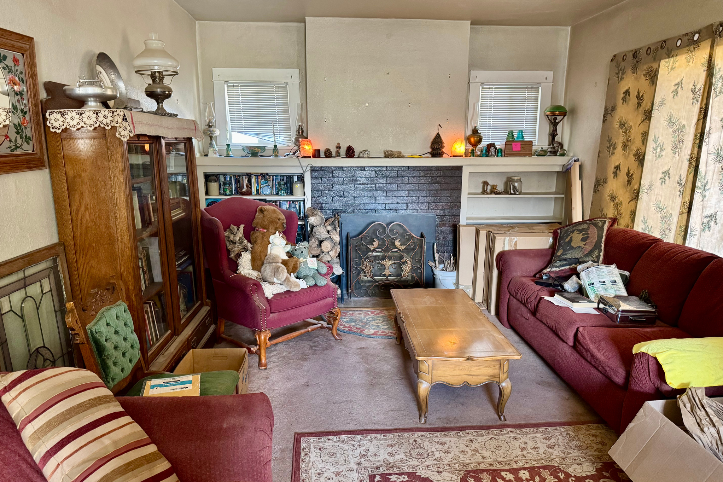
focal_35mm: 25
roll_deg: +0.4
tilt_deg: -12.6
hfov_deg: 71.5
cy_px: 253
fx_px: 502
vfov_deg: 51.3
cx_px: 361
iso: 640
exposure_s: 1/40
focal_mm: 6.76
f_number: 1.78
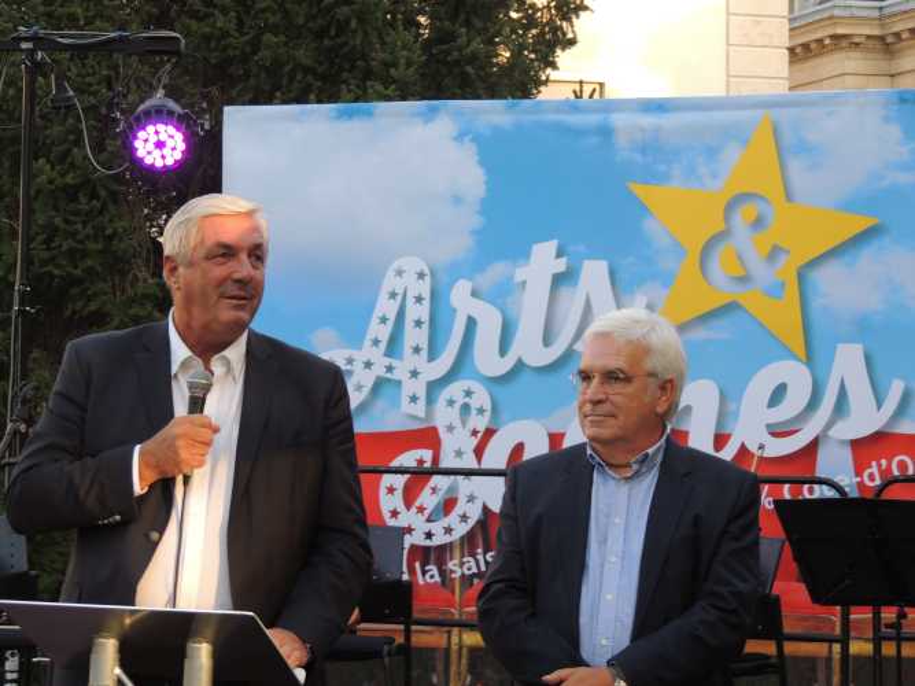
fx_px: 2379
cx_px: 458
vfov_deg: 16.4
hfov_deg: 21.8
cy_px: 343
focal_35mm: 90
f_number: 4.1
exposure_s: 1/100
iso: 140
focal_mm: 16
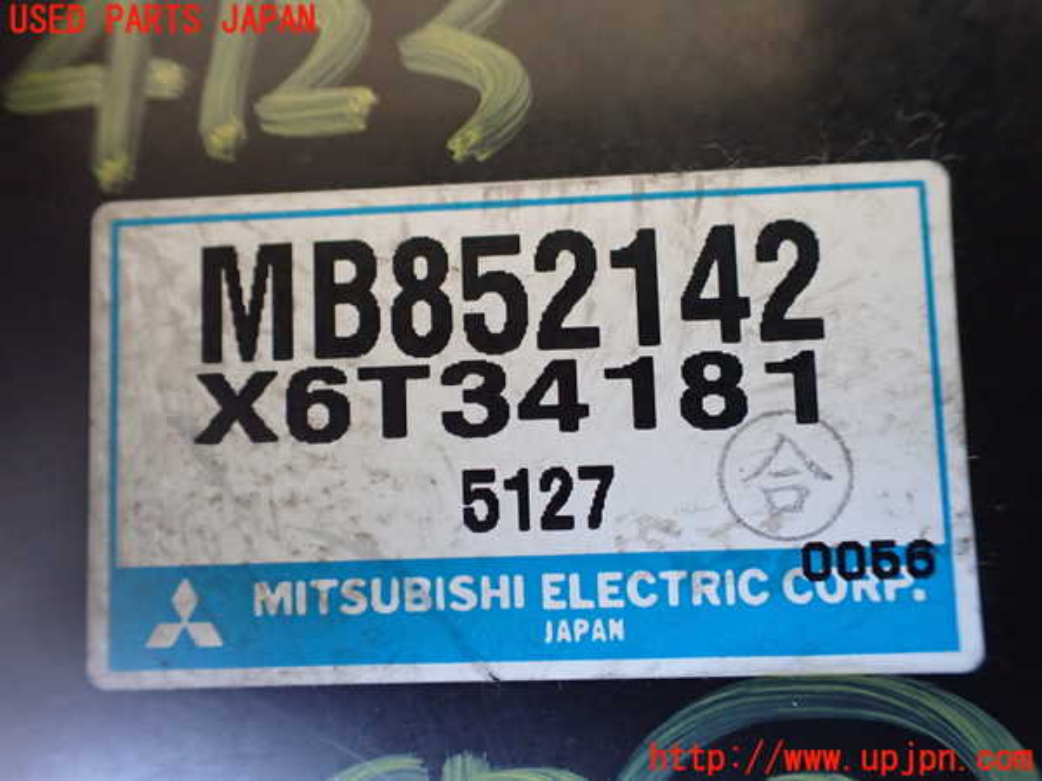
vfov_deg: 46.8
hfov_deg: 60.0
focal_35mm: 30
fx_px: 903
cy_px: 390
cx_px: 521
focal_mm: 5.4
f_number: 2.3
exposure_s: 1/125
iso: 800
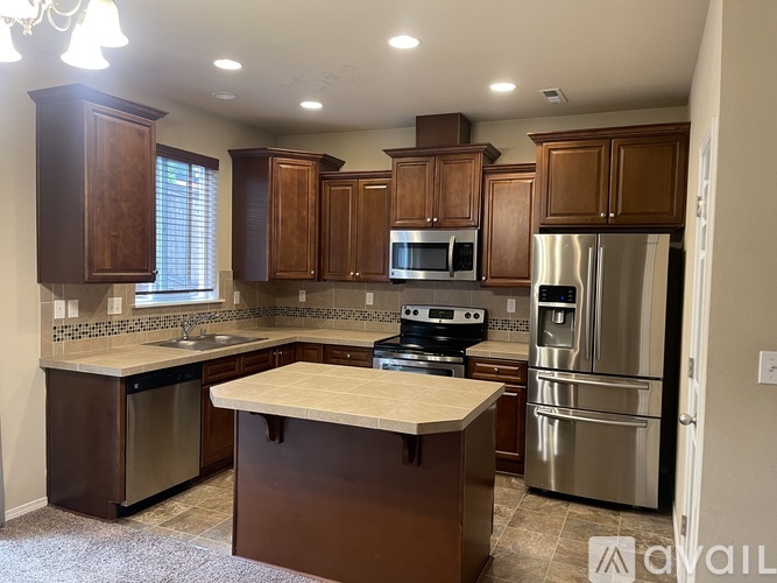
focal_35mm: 25
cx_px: 388
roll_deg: -2.3
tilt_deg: -2.8
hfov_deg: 69.4
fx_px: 561
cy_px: 292
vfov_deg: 54.9
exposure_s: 1/60
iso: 200
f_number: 1.6
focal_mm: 5.1
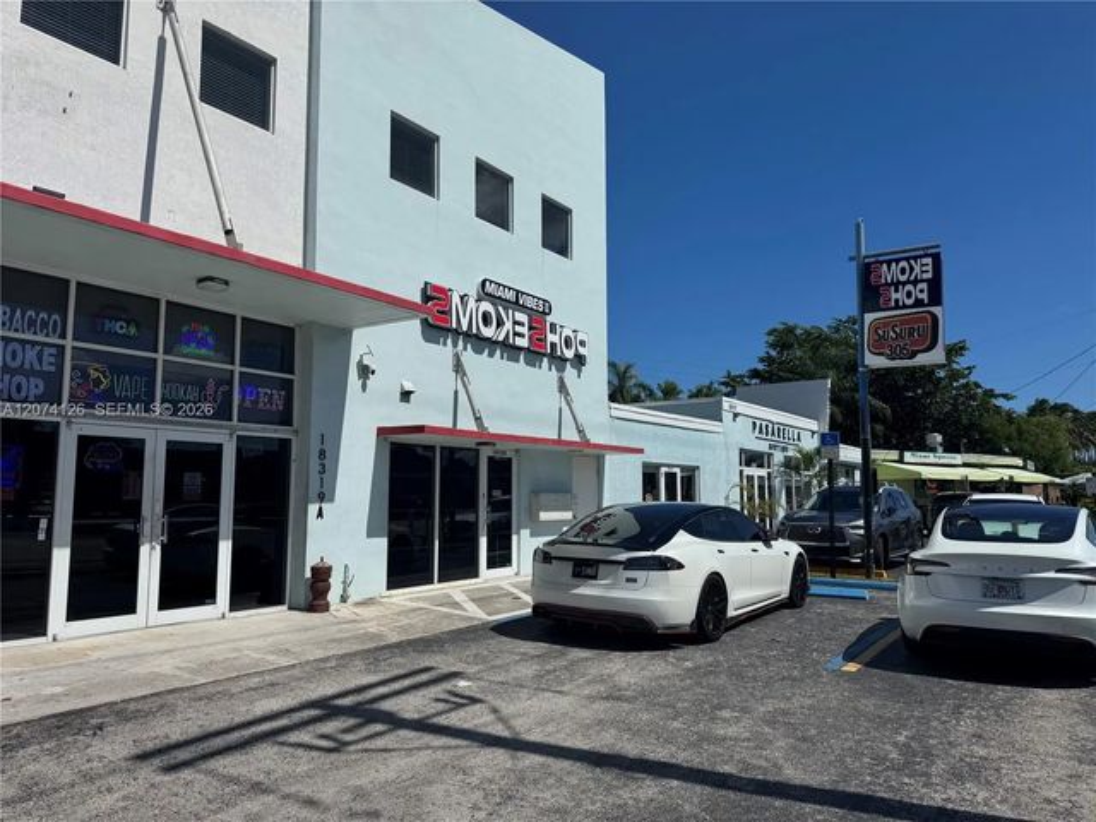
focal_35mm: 24
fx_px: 760
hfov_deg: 71.6
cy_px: 411
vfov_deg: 56.8
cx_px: 548
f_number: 1.78
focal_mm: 6.76
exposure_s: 1/10417
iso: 80
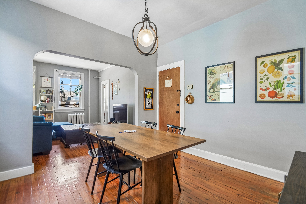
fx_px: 136
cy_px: 102
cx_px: 153
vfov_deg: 73.7
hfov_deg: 96.7
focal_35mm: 16
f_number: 8
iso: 400
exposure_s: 1/4
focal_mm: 16
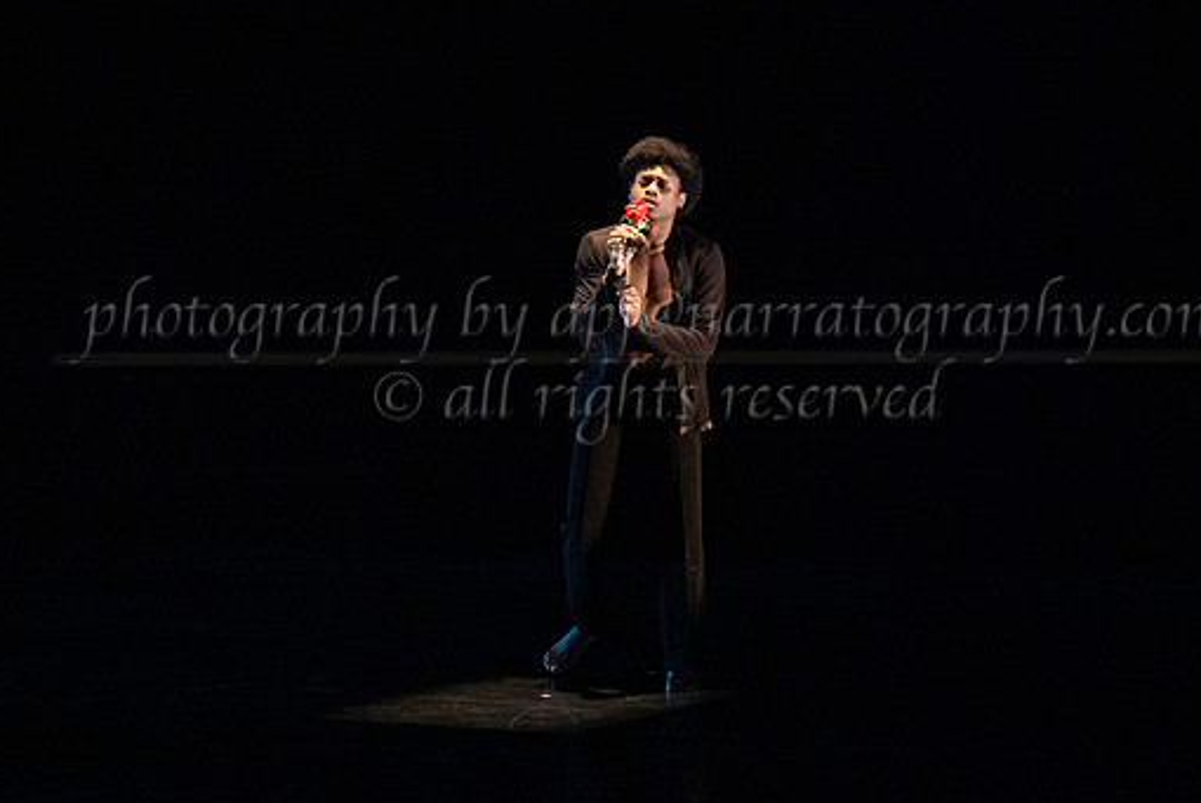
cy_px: 290
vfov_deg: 10.2
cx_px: 633
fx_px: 4474
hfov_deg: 15.3
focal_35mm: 134
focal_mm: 98
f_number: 3.5
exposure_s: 1/500
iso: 5000
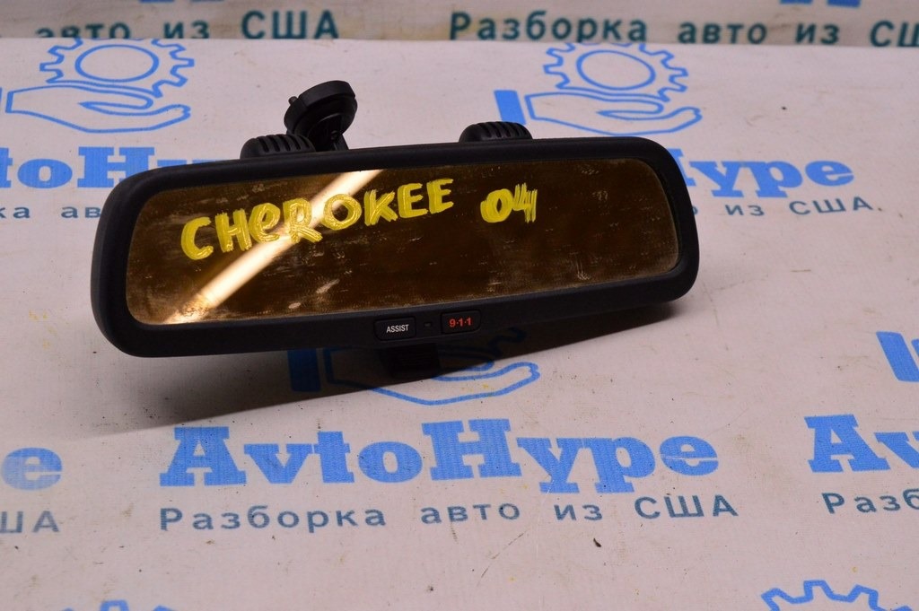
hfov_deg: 24.6
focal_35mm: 82
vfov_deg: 16.5
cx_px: 460
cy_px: 306
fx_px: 2104
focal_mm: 55
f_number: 8
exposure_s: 1/125
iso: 1600
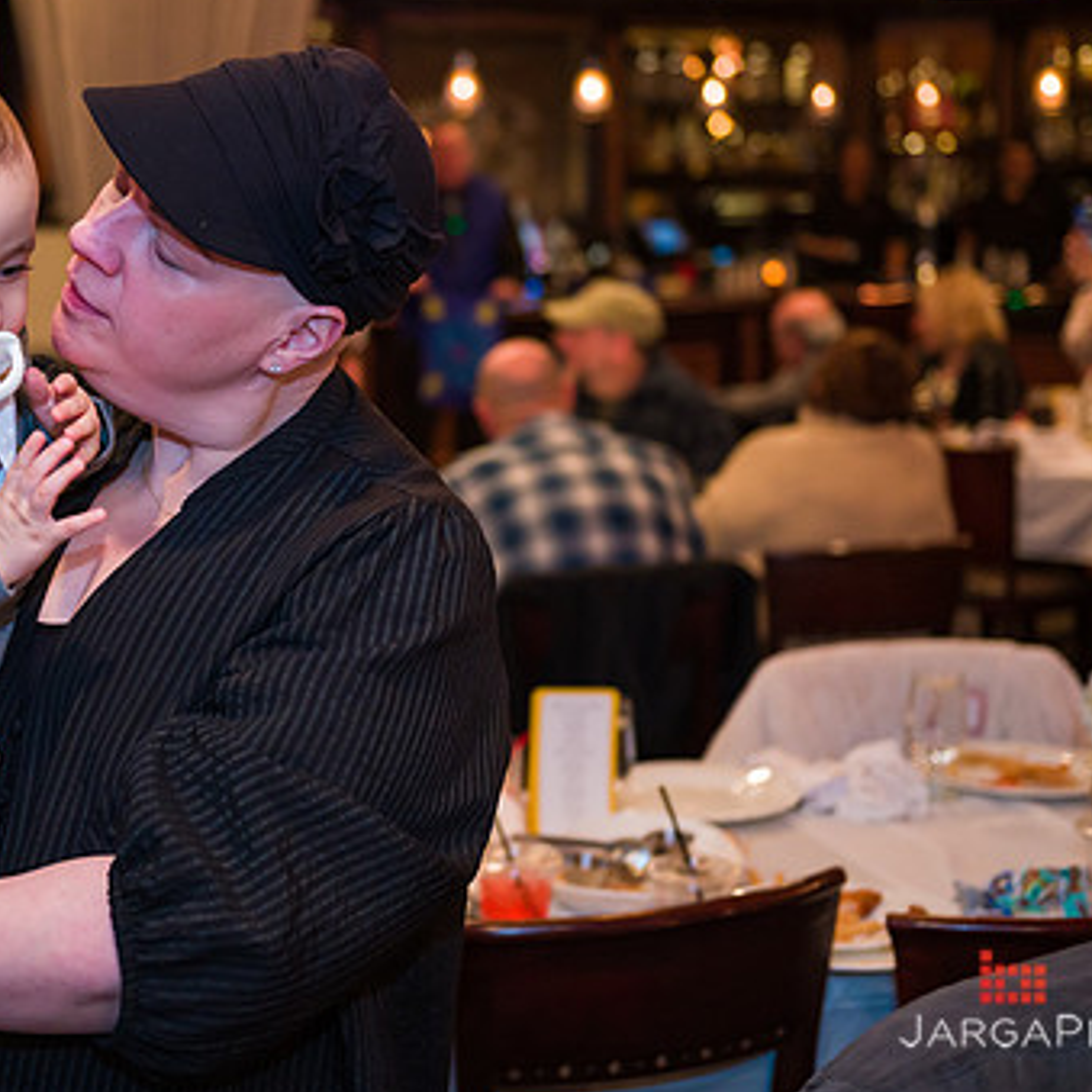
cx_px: 274
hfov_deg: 27.8
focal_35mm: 61
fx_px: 2177
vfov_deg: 28.1
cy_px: 496
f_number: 3.2
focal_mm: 42
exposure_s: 1/160
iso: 1600
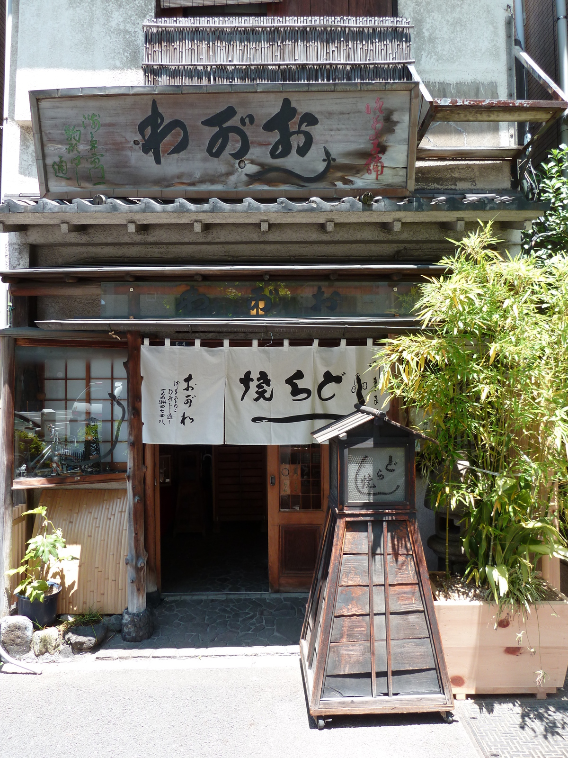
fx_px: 547
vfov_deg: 69.4
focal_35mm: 25
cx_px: 284
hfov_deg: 54.9
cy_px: 379
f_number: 3.5
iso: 80
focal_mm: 4.1
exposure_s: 1/100
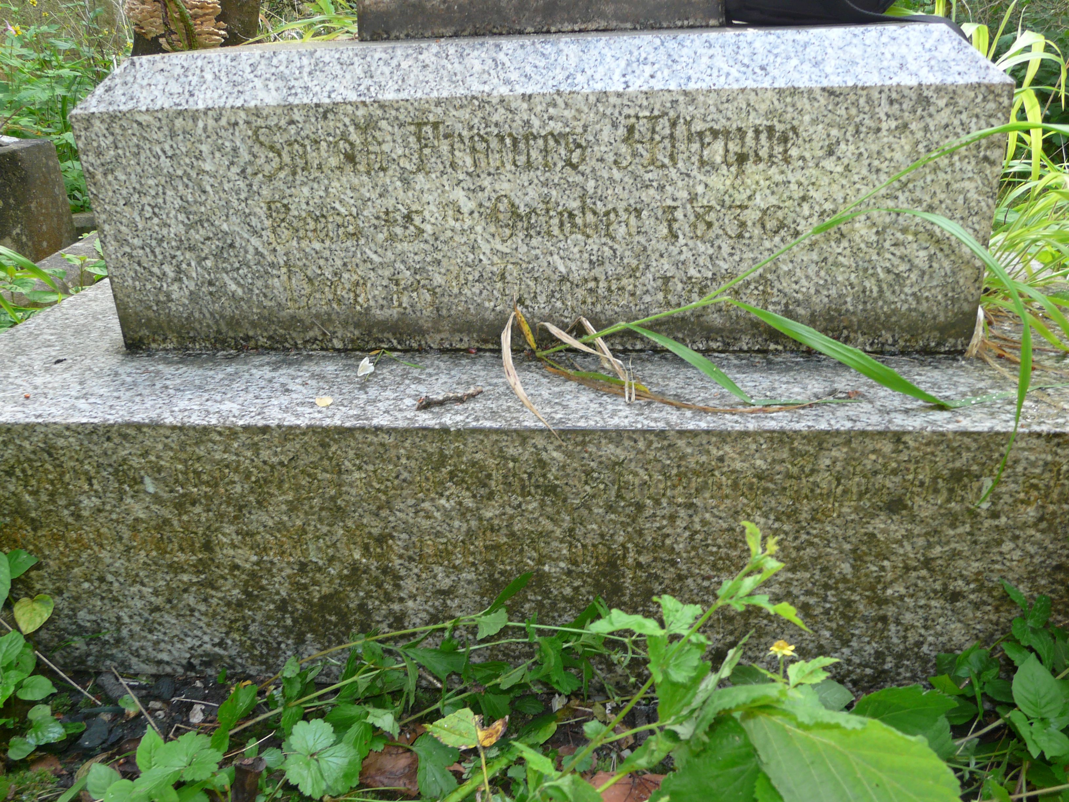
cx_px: 534
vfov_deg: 49.7
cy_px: 401
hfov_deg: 63.4
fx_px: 865
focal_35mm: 28
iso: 100
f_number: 2.8
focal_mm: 4.6
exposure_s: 1/30
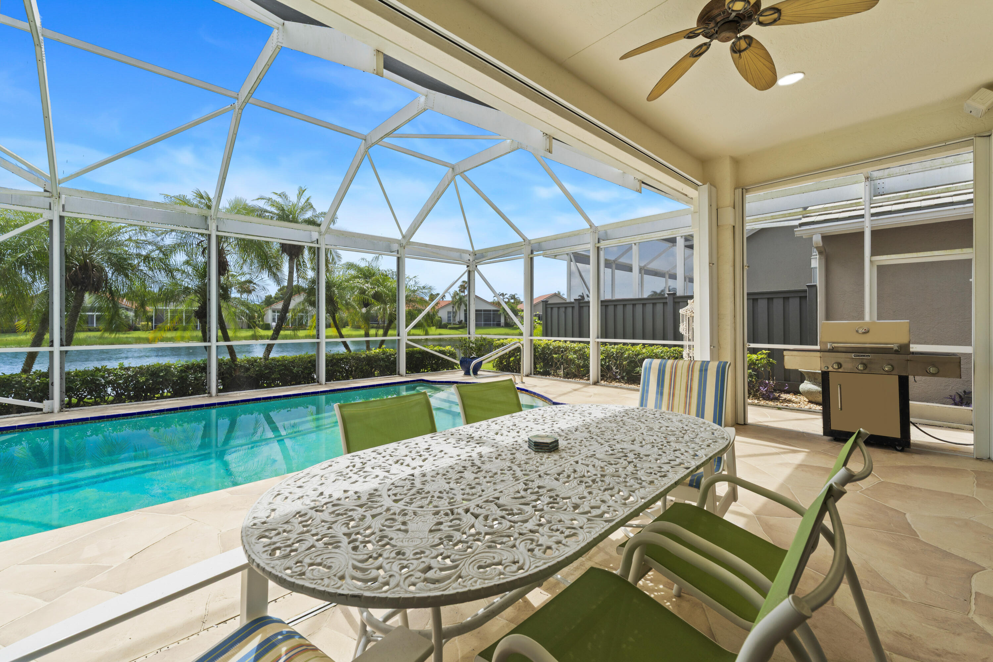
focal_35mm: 14
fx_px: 386
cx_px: 496
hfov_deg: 104.3
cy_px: 331
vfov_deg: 81.2
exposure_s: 1/125
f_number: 9
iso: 250
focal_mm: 14
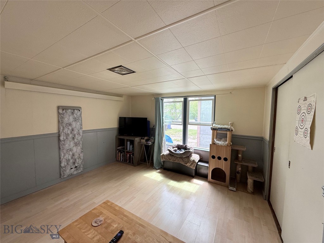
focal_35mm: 14
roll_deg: -0.9
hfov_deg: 102.1
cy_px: 122
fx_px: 131
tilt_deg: -2.8
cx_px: 162
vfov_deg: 85.7
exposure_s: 1/102
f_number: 2.2
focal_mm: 2.22
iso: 64
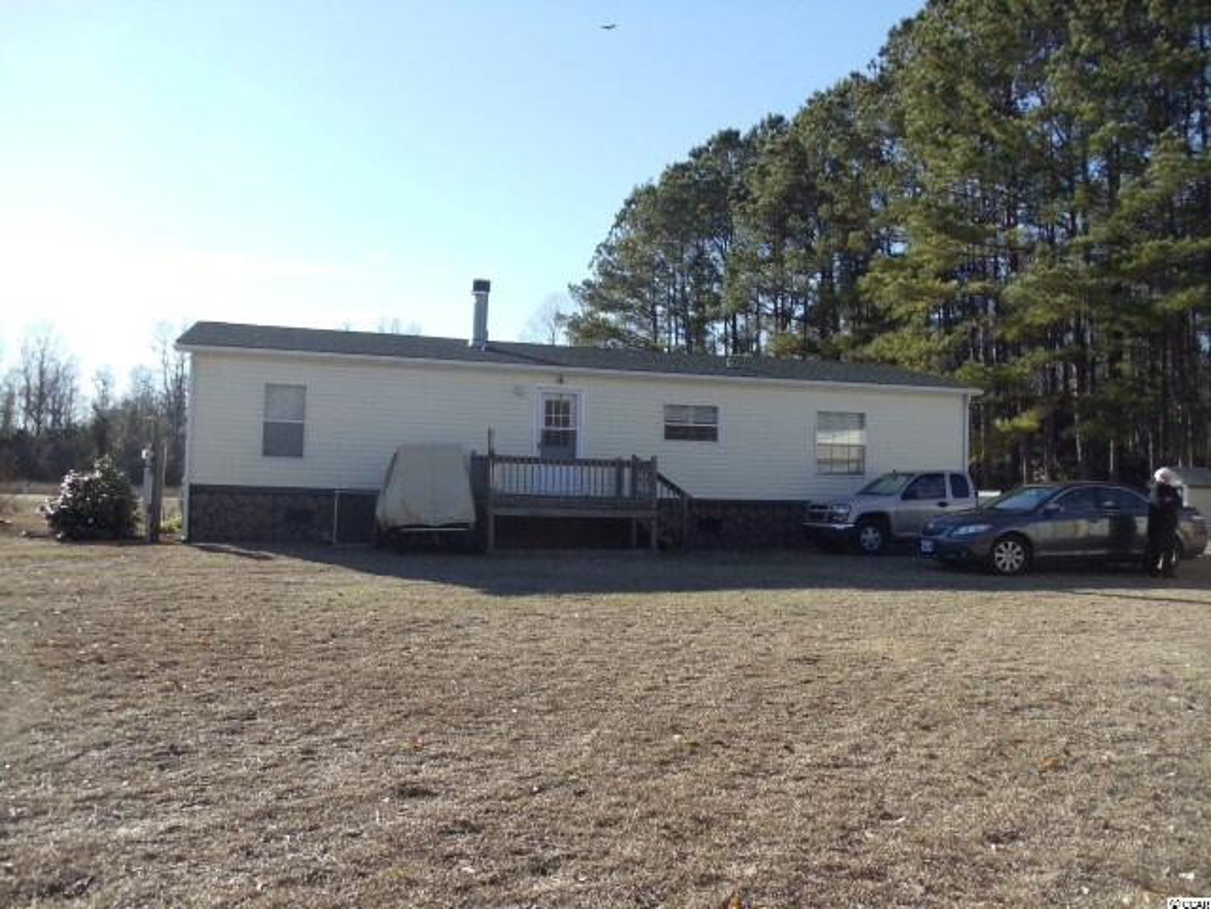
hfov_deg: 42.9
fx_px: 1539
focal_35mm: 44
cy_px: 454
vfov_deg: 32.9
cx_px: 606
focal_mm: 6
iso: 100
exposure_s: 1/160
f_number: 7.1
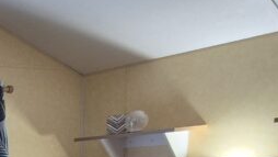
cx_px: -88
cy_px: 285
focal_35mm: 57
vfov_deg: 17.2
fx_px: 420
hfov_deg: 29.2
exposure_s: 1/50
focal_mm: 2.2
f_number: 2.2
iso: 200
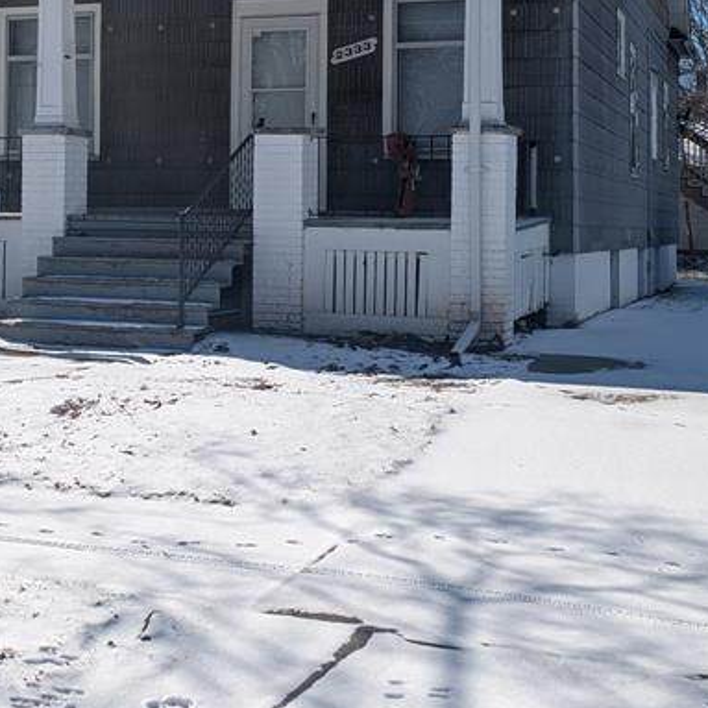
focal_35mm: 59
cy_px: 131
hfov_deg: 29.0
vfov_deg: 28.4
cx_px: 287
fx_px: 1365
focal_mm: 5.43
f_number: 1.89
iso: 44
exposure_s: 1/3226
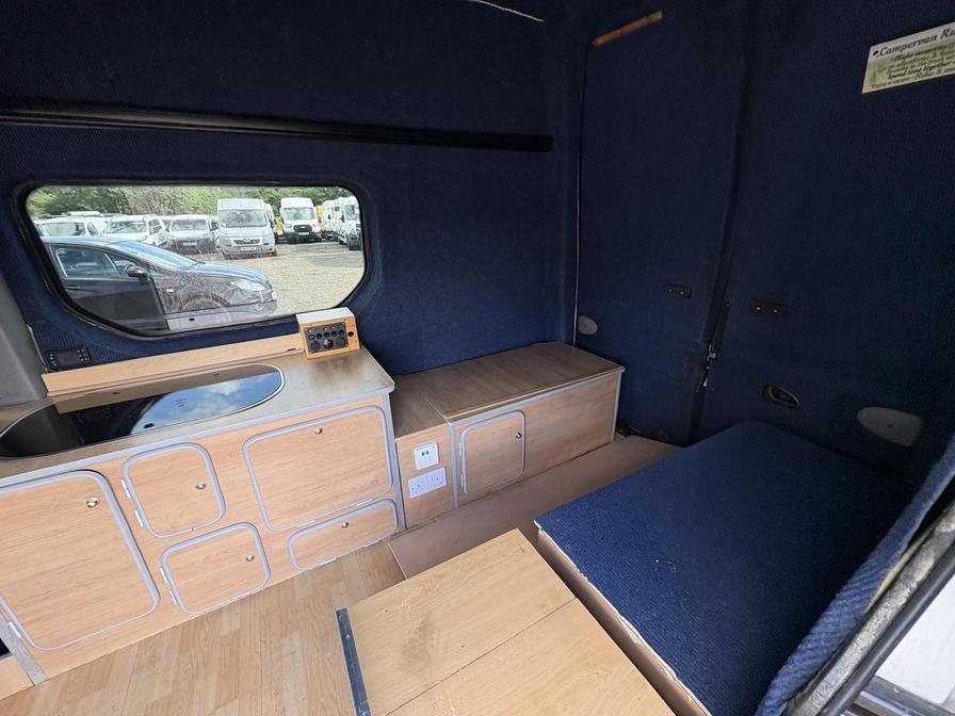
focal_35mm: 14
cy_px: 358
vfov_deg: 85.7
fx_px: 386
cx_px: 478
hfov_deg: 102.1
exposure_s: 1/101
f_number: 2.2
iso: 125
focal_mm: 2.22
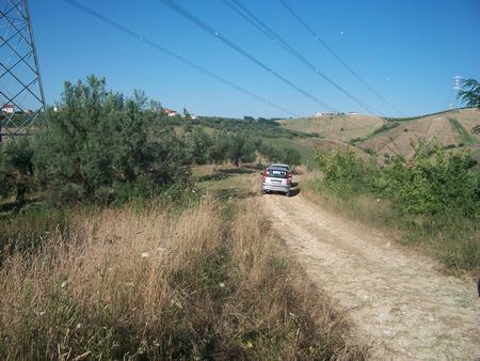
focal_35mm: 32
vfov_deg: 44.2
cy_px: 180
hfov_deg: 56.8
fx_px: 444
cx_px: 240
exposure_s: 1/500
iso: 80
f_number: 5.5
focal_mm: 5.7
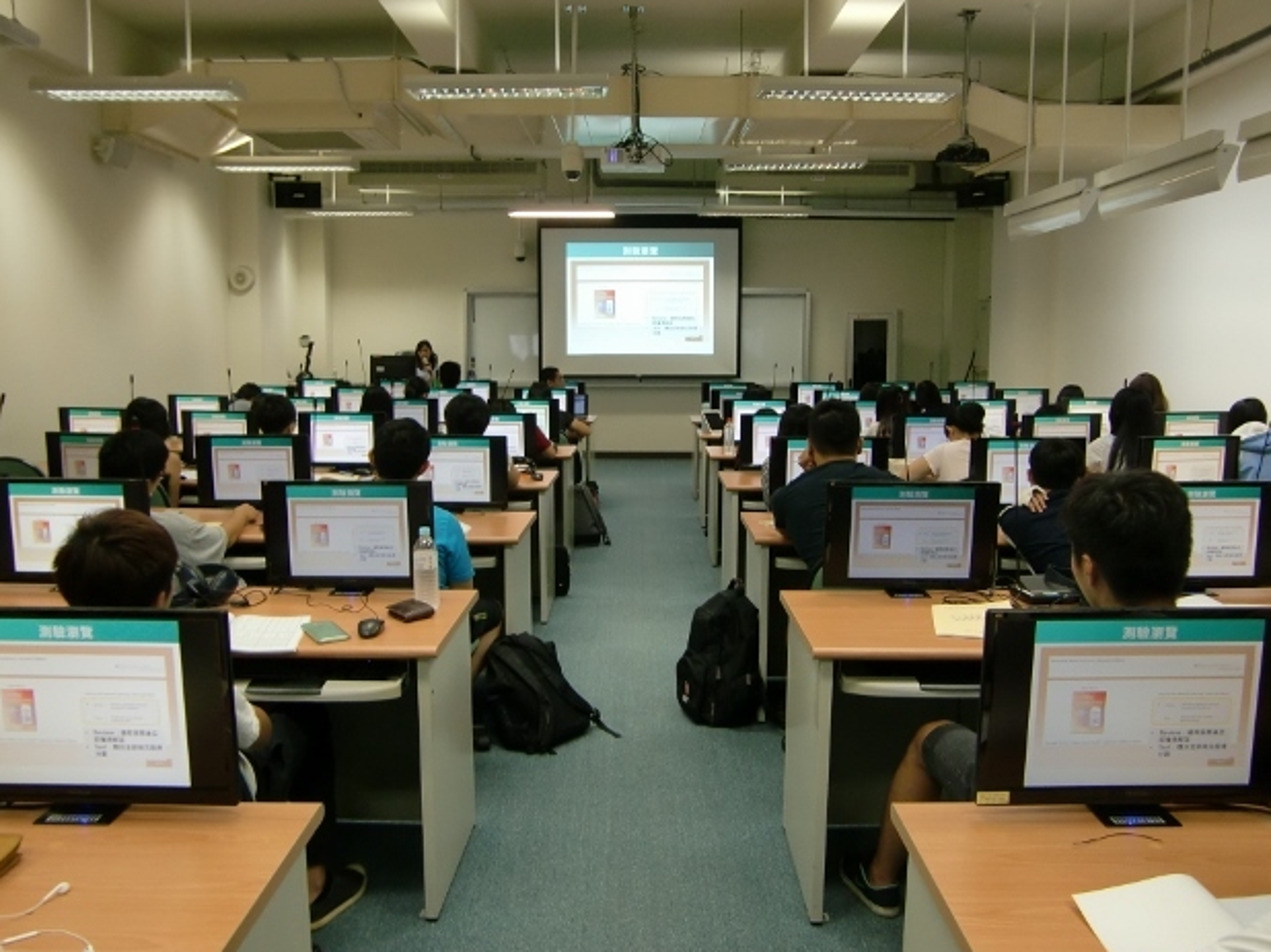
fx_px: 1064
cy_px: 479
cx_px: 623
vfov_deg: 48.2
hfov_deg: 61.7
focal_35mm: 29
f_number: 2.6
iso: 160
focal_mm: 4.9
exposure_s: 1/60
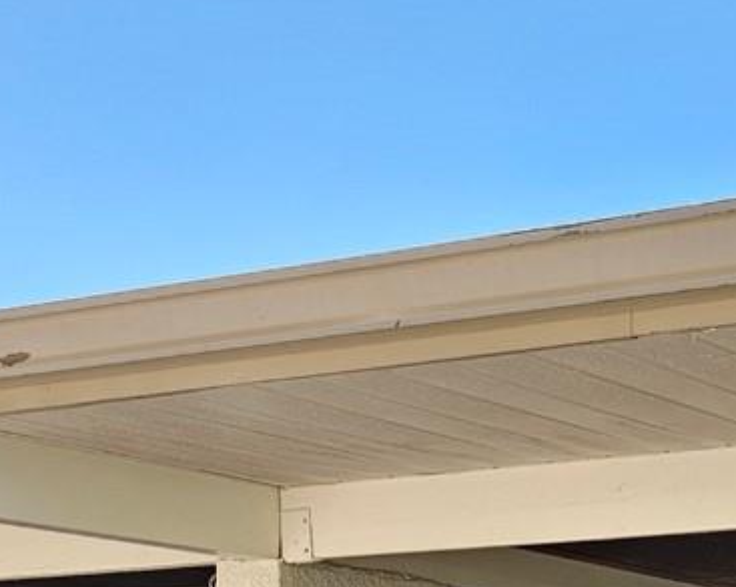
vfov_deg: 14.5
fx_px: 2133
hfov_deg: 19.5
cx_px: 493
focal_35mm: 98
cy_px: 900
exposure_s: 1/447
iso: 25
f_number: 1.8
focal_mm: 5.4
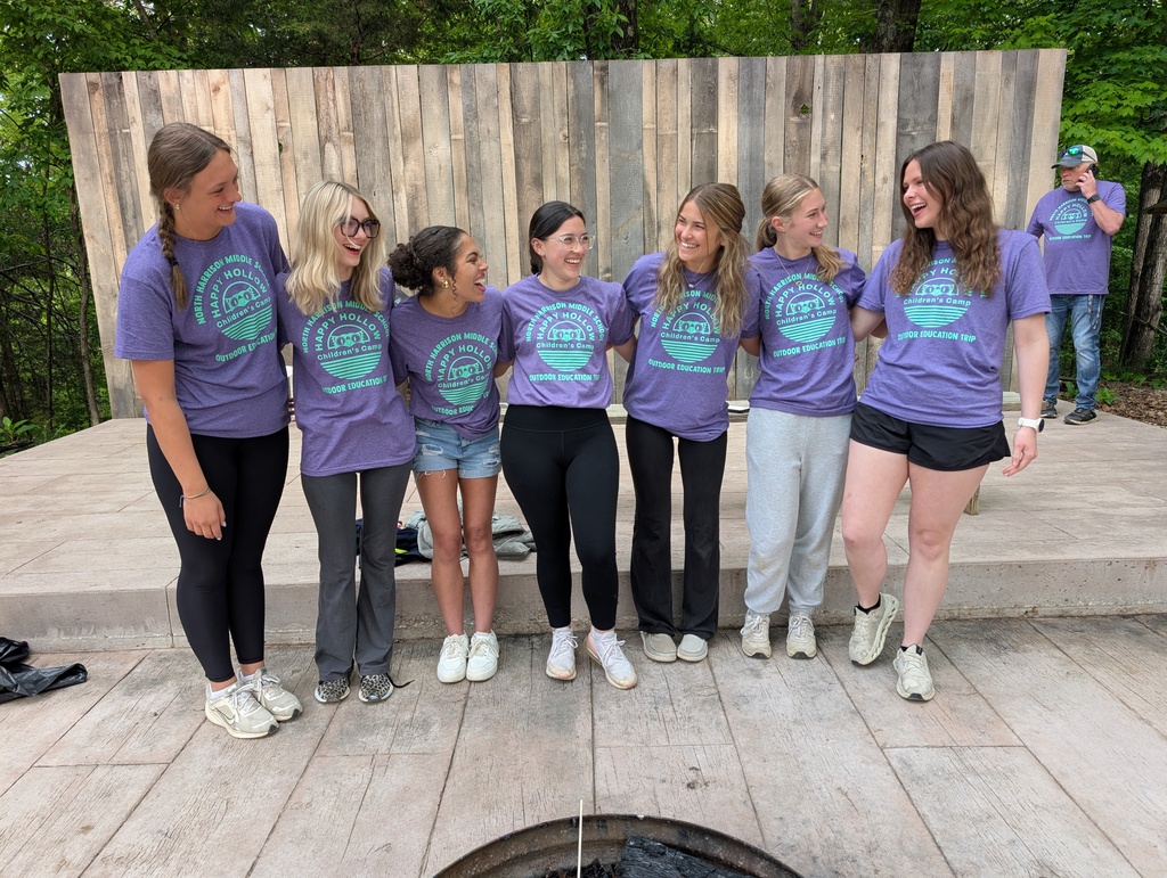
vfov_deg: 56.9
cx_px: 584
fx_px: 810
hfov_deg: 71.5
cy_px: 439
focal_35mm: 24
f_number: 1.68
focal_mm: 6.9
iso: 23
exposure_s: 1/96.6
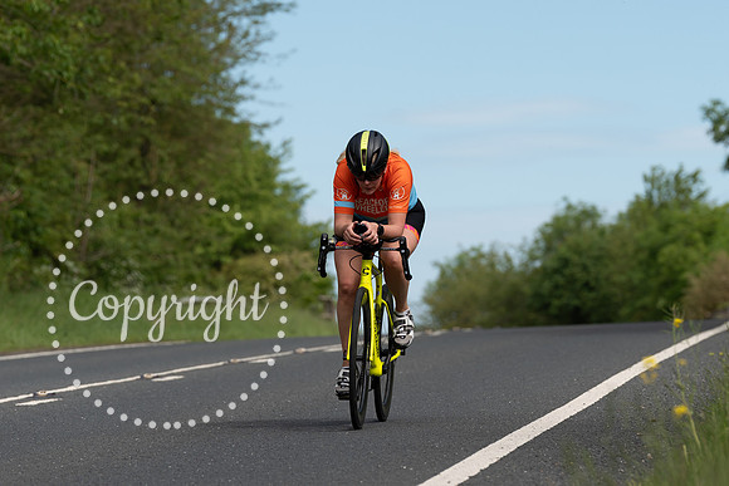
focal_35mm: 245
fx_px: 4972
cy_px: 147
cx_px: 419
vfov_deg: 5.6
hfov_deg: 8.4
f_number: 5
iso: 125
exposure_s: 1/1000
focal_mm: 176
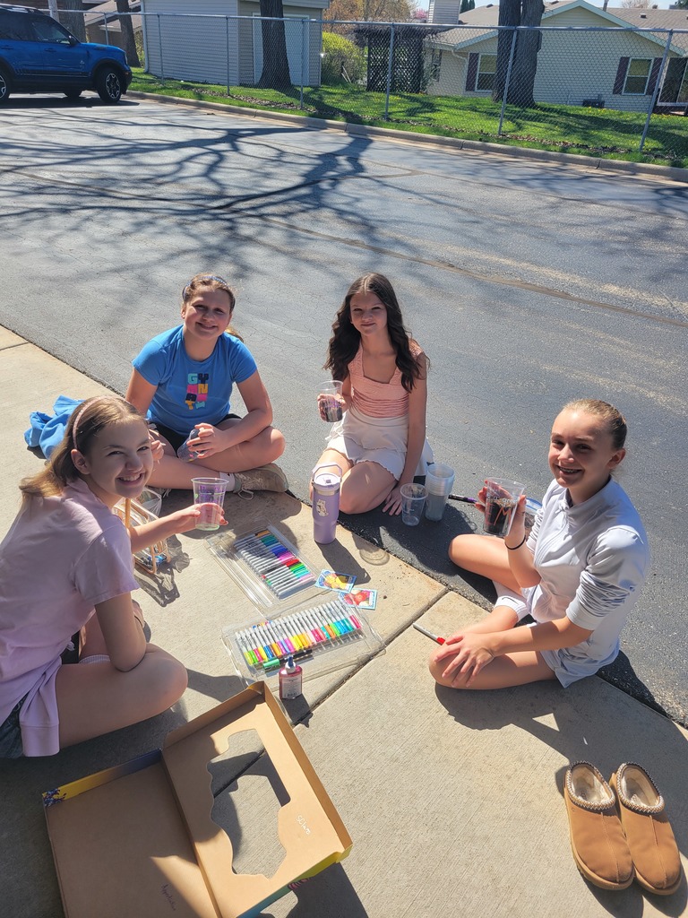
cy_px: 459
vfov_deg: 67.3
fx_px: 689
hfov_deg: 53.1
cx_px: 344
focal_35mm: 26
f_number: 1.8
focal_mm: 5.4
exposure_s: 1/1554
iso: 40
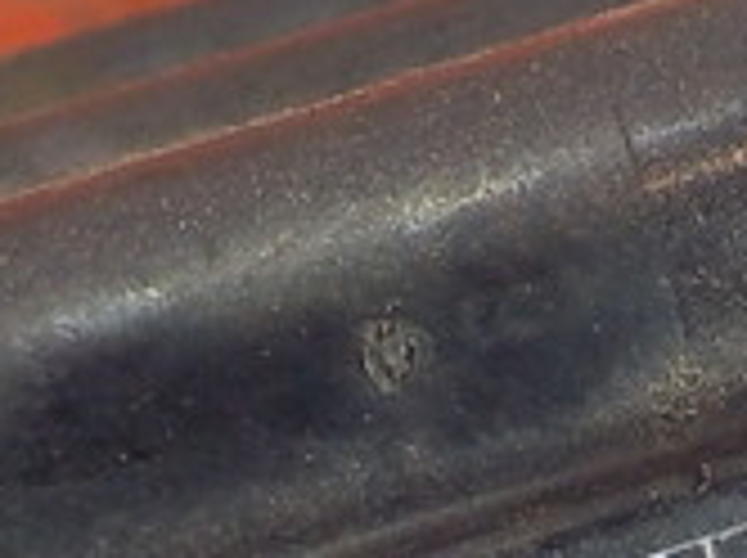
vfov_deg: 12.1
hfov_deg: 17.0
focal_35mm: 116
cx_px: 486
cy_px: 846
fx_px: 2500
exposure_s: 1/30
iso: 250
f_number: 3.3
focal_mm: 4.1
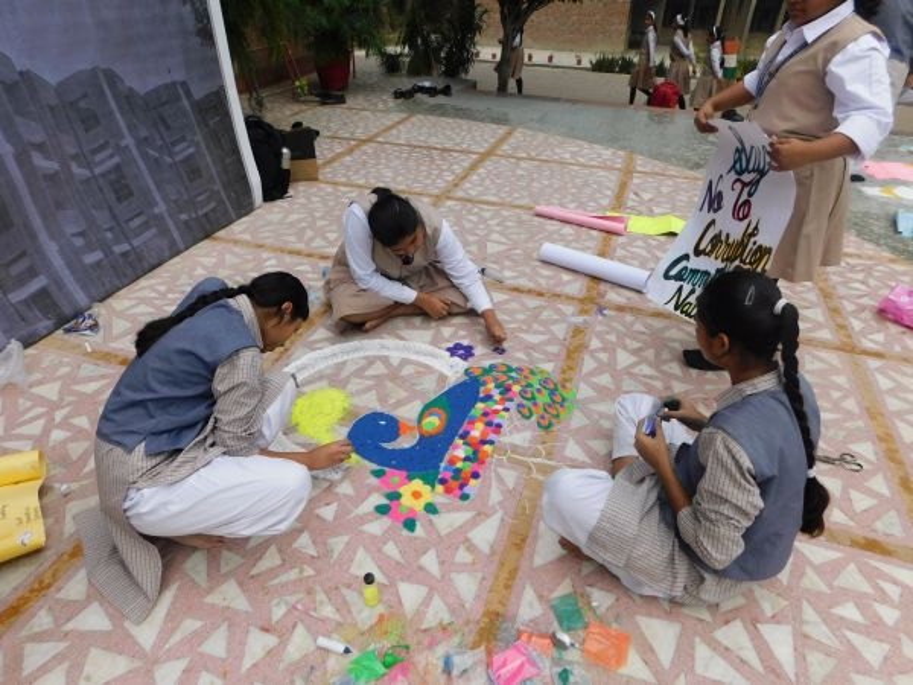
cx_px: 456
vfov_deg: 58.9
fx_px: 607
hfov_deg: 73.9
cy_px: 342
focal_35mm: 23
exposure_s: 1/800
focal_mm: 4
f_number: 3
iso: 125
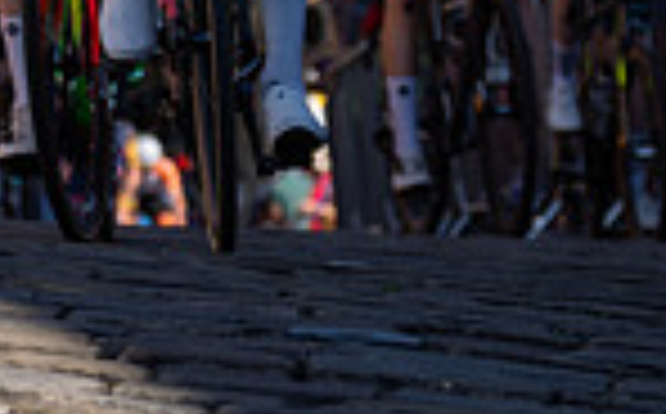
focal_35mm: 312
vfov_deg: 4.1
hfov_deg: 6.6
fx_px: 5654
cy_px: -421
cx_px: -626
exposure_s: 1/1000
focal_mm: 78
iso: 100
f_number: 3.5
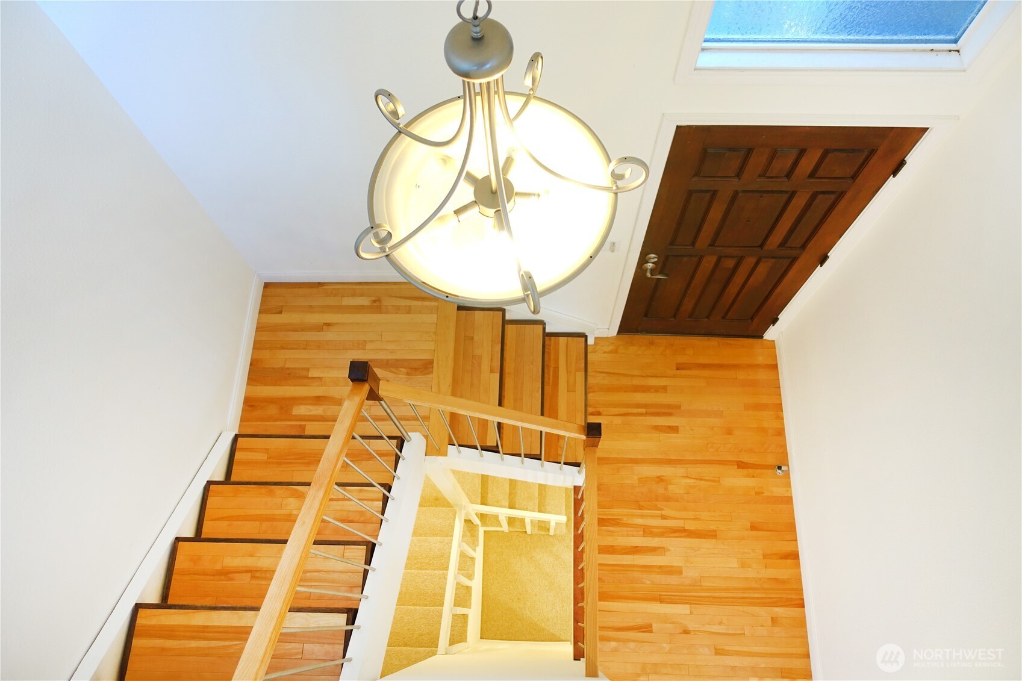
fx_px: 681
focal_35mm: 24
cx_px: 511
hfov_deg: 73.7
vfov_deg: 53.1
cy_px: 340
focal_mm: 8.8
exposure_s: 1/25
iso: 100
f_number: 2
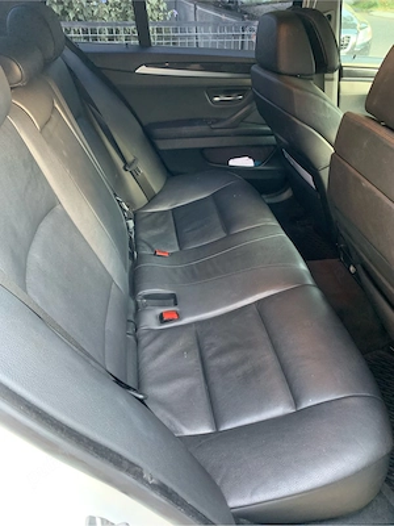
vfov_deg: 67.3
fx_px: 395
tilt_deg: -36.4
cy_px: 263
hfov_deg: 53.1
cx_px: 197
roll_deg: +0.8
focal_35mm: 26
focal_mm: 4.25
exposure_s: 1/60
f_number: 1.8
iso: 320
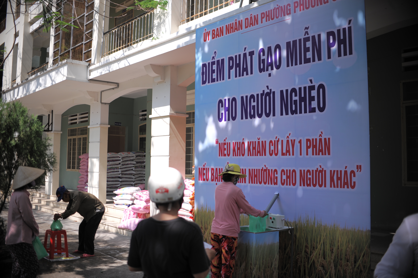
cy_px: 139
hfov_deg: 54.5
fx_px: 406
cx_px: 209
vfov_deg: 37.8
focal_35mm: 35
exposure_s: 1/2500
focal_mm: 35
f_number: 2.2
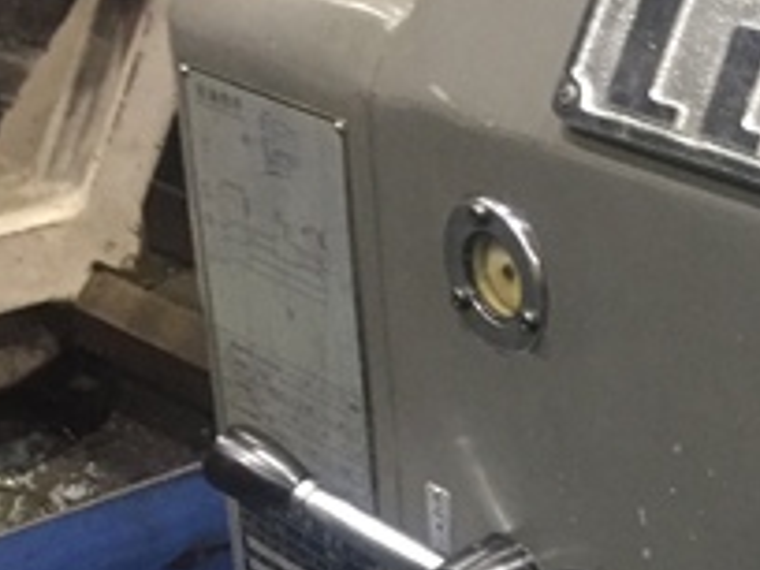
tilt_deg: -29.6
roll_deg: -1.1
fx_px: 1998
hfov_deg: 19.2
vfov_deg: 16.0
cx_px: 1095
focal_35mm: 91
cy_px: 510
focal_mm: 4.15
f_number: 2.2
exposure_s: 1/30
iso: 160
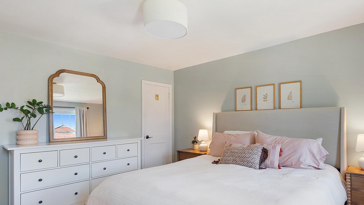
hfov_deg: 85.7
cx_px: 217
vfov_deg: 55.5
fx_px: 193
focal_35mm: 20
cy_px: 123
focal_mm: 16
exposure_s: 1/2.5
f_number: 8
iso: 200
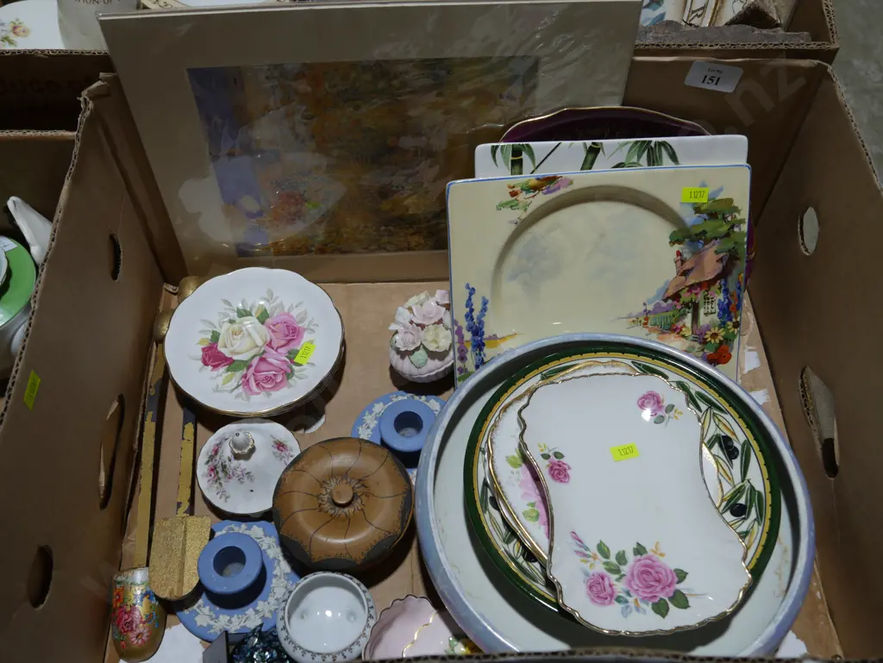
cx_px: 442
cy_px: 332
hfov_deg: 53.9
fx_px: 868
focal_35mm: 34
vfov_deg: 41.8
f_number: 4.5
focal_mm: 17
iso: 200
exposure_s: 1/125
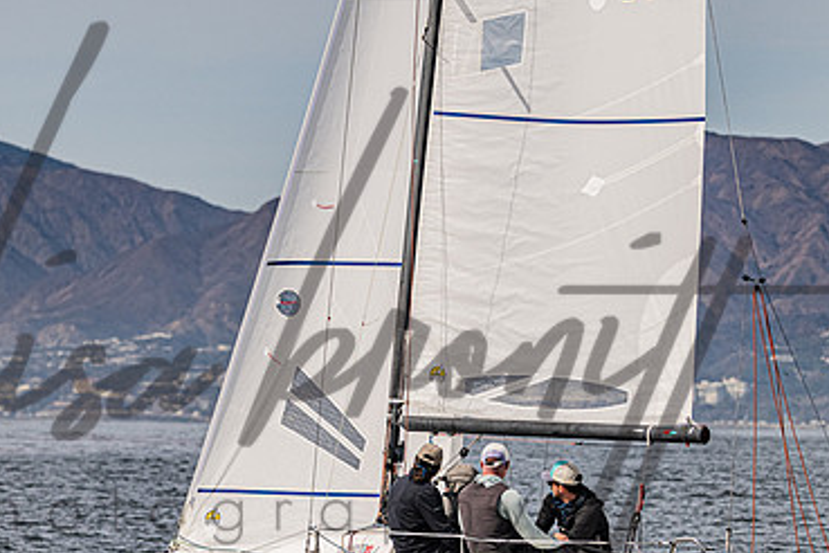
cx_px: 538
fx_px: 7921
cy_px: 503
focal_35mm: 344
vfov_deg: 4.0
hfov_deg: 6.0
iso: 320
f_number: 5.6
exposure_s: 1/4000
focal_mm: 160
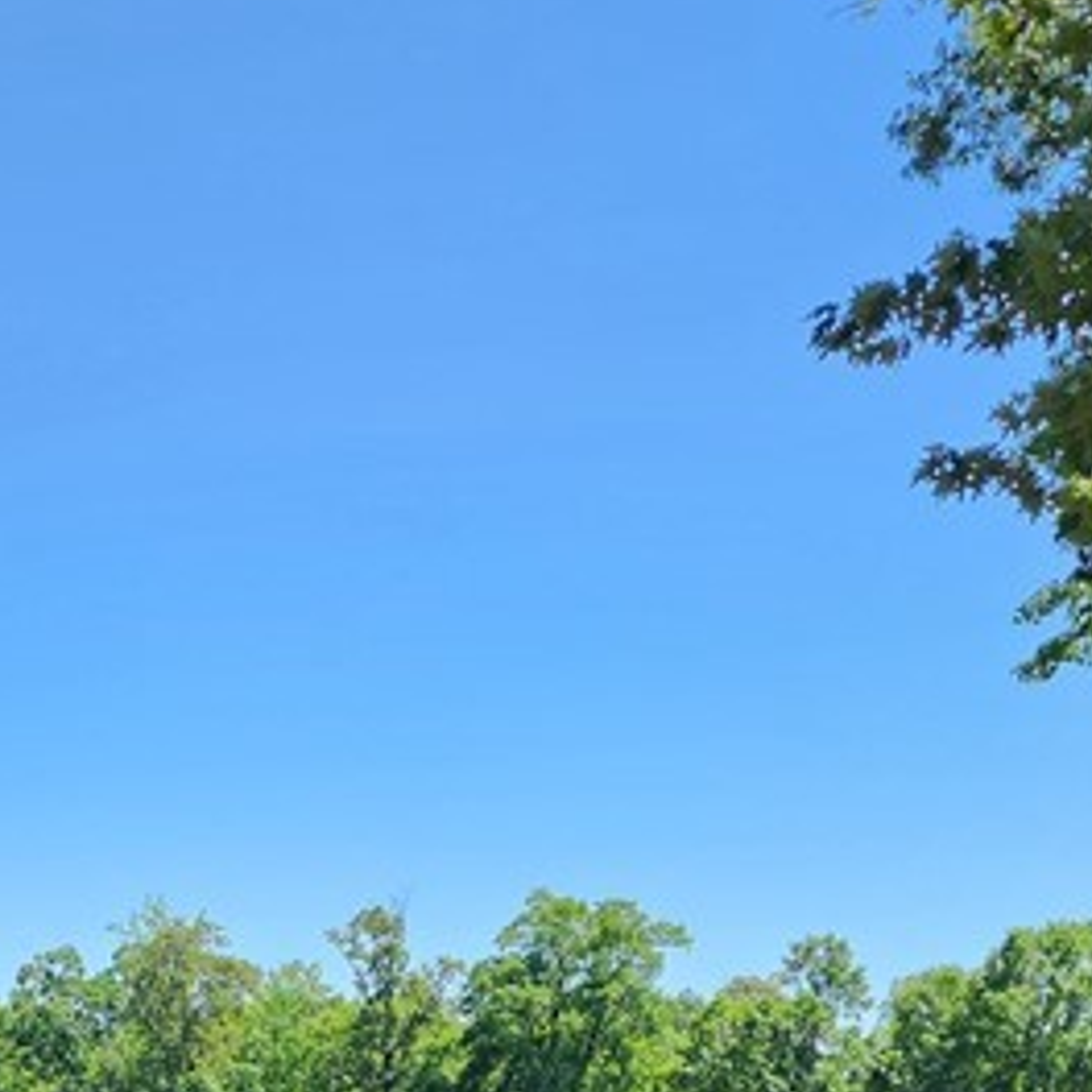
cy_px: 1390
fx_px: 2820
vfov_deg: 20.2
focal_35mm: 79
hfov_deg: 21.6
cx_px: 178
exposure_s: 1/461
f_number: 1.8
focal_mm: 6.4
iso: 12
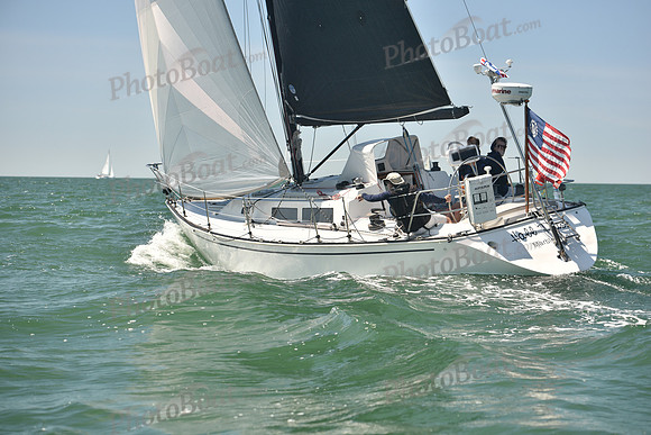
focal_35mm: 92
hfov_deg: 22.1
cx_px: 326
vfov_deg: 14.9
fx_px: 1664
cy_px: 218
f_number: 4.5
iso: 250
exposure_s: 1/800
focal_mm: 92
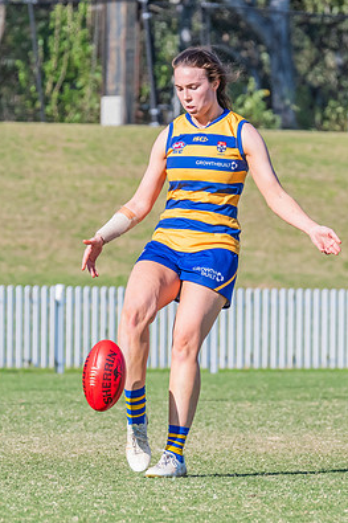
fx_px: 8214
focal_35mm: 566
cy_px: 274
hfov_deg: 2.4
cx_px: 187
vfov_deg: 3.6
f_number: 9
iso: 800
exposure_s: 1/1250
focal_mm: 290
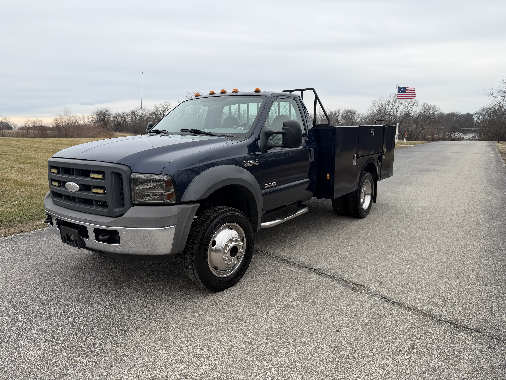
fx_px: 351
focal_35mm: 24
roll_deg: +1.1
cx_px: 253
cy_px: 190
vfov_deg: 56.8
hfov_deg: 71.6
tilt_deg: -7.4
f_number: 1.78
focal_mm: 6.76
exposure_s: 1/1250
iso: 80
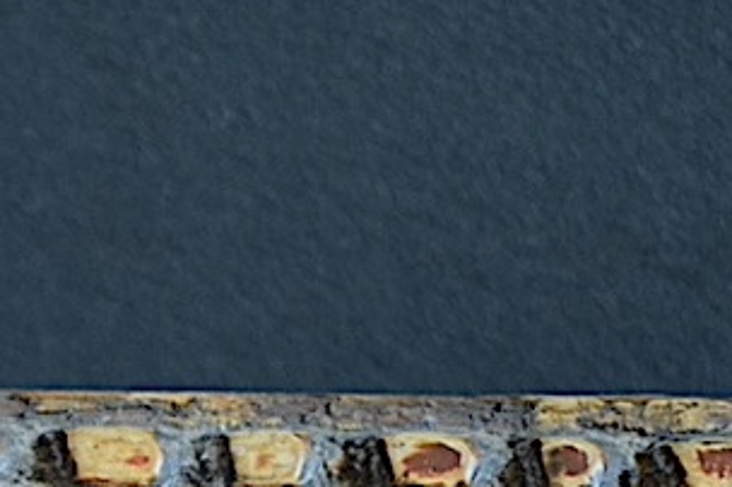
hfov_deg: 11.4
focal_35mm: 172
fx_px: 3493
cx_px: -405
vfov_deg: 7.8
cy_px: 752
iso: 1400
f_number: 4.2
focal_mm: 29
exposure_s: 1/125
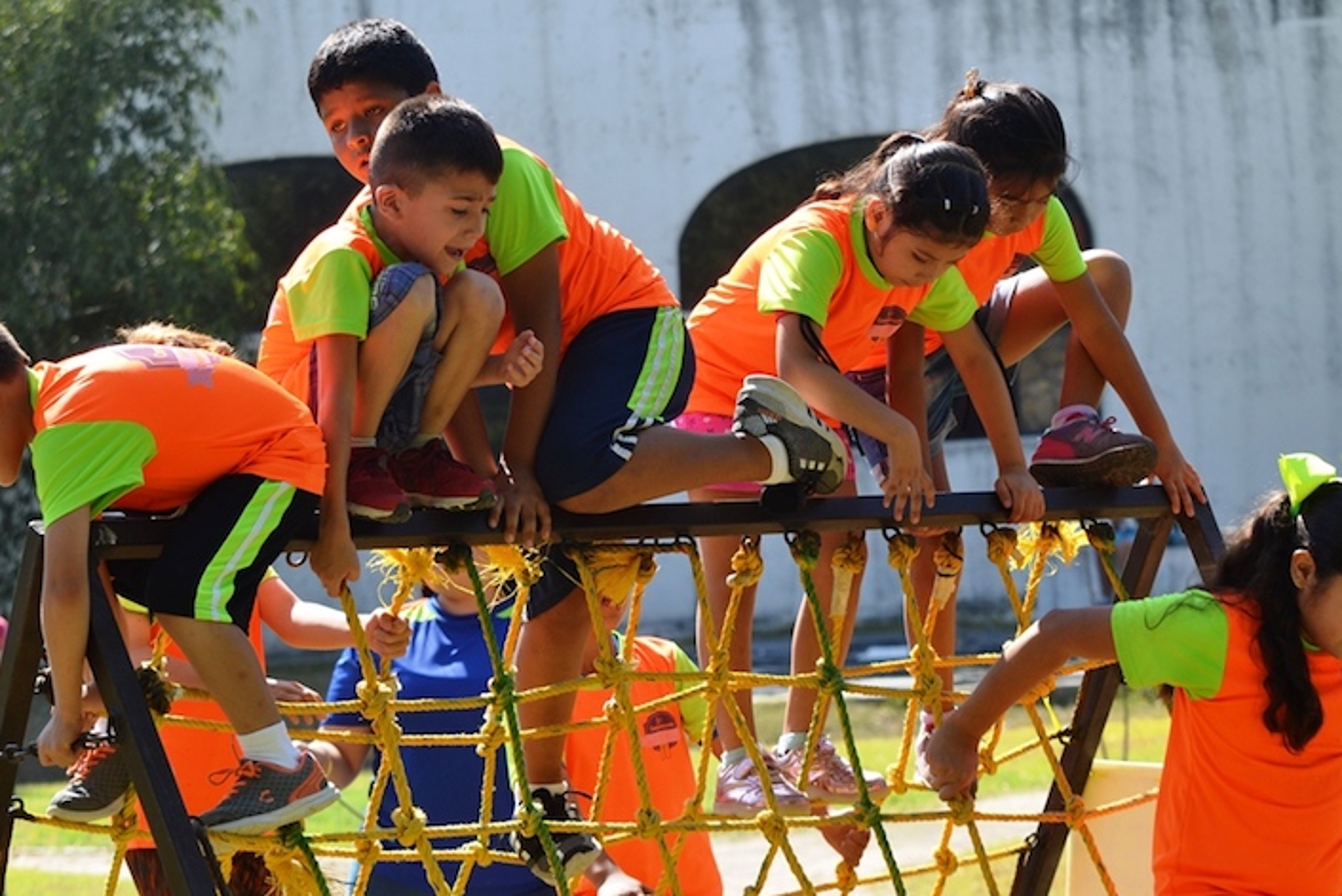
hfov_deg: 17.2
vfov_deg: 11.5
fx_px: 4437
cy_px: 419
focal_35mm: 119
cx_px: 618
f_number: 5.6
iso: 200
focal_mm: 70
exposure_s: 1/500
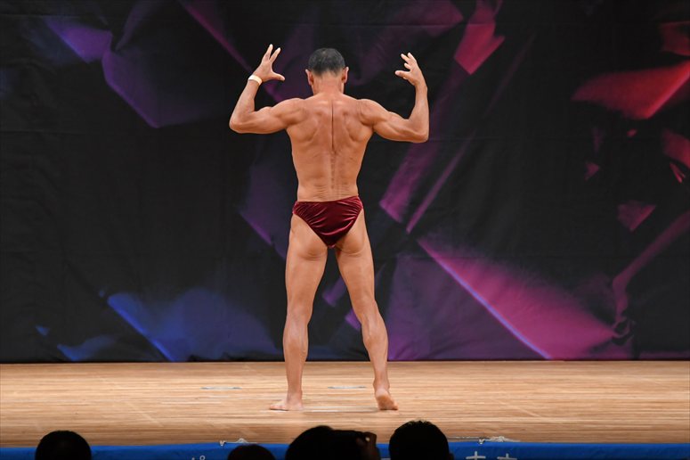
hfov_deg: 7.6
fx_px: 5173
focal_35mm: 270
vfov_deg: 5.1
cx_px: 345
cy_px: 230
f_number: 5.6
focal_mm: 180
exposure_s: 1/400
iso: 3200
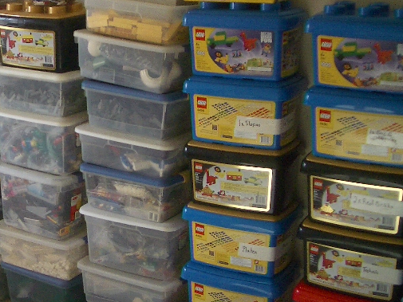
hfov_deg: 26.2
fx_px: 827
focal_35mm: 71
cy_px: 106
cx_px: 17
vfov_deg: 20.7
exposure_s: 1/80
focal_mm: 5.8
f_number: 2.6
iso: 100
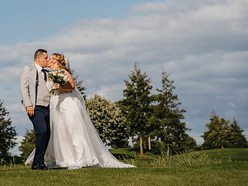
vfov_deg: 11.9
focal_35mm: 124
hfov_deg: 15.8
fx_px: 889
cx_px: 53
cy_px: 66
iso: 50
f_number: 4.5
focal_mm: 75
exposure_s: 1/1000
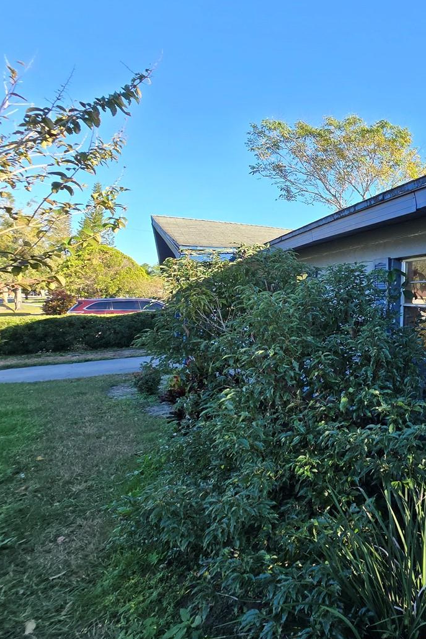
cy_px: 302
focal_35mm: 21
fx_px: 373
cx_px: 481
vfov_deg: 81.1
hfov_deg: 43.9
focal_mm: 2.2
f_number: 2.2
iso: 50
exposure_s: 1/444
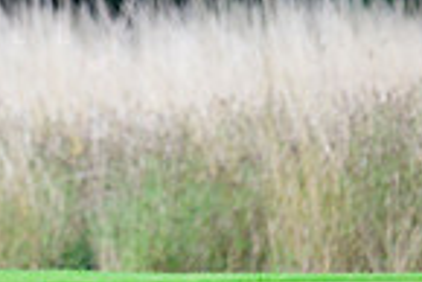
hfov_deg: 2.3
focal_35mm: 881
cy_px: -138
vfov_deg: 1.6
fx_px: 10337
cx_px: -227
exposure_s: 1/2000
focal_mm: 220
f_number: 5.6
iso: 2000
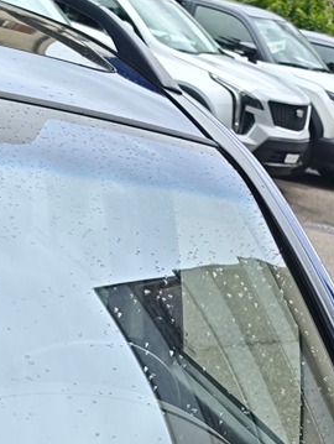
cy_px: 790
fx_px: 1657
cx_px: -53
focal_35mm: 129
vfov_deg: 13.7
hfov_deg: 11.3
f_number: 1.67
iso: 50
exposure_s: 1/2187
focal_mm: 8.71
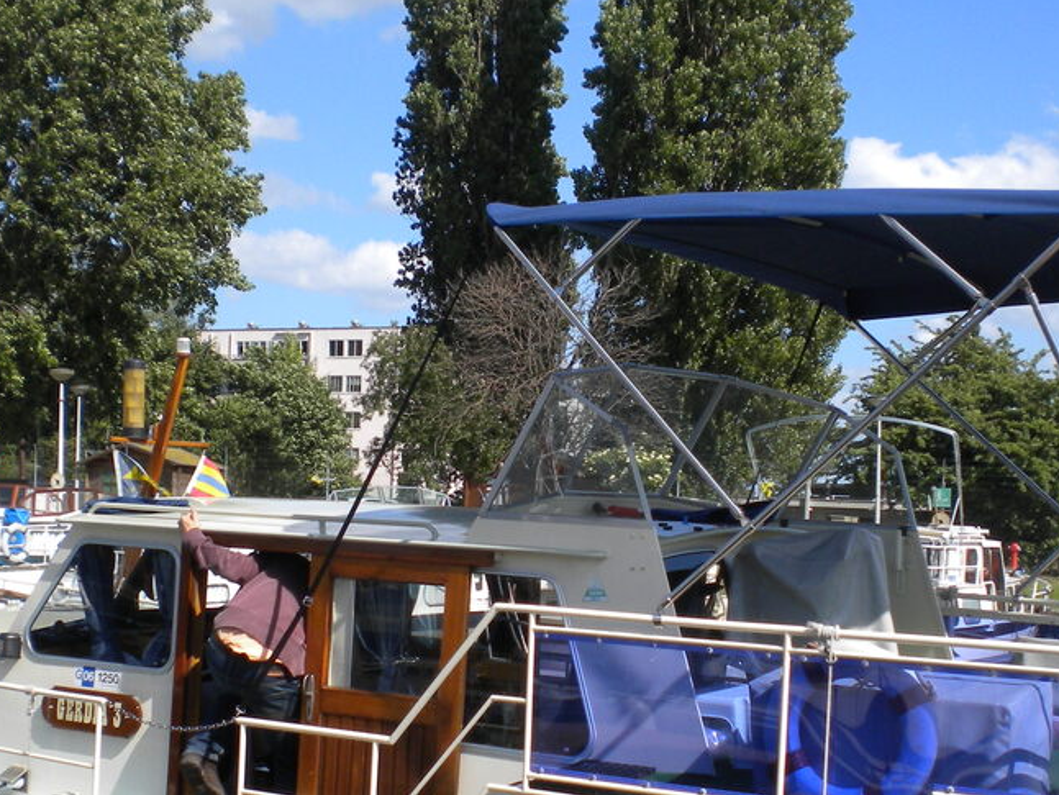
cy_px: 641
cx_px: 516
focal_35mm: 65
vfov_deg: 22.3
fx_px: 1989
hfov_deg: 29.8
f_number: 4.6
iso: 80
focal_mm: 6.3
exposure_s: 1/646
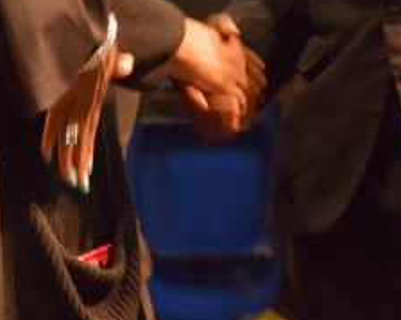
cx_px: -93
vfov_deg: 4.0
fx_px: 4579
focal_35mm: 386
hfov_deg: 5.0
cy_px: -158
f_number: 4
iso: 2200
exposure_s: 1/60
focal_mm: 60
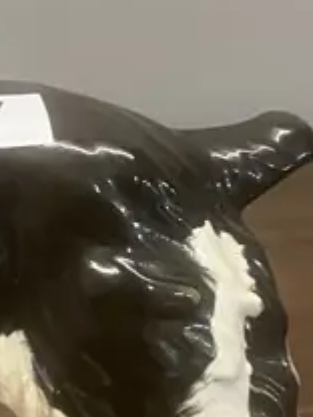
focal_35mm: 138
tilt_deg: -16.8
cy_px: 170
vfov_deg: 14.3
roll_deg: -0.2
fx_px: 1664
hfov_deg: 10.1
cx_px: -283
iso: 200
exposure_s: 1/50
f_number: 1.8
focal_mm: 3.99
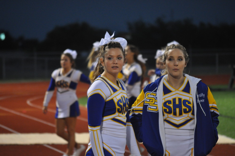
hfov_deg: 7.6
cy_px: 78
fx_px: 1760
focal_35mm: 270
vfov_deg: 5.1
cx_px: 118
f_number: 5.6
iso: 1600
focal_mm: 180
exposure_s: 1/60
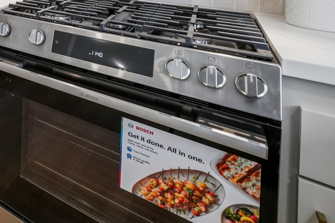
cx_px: -67
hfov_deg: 41.7
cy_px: -55
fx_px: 279
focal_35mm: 30
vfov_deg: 33.8
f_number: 8
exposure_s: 1/30
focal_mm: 12
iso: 640
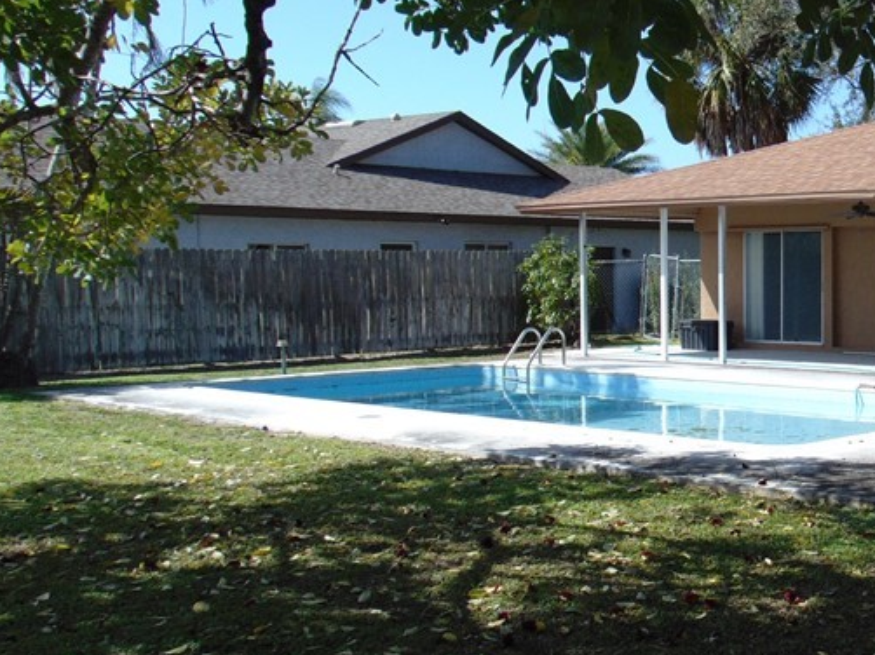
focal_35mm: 51
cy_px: 388
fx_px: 1289
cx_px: 802
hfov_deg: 35.1
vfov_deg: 28.5
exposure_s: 1/1000
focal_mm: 4.5
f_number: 3
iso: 80
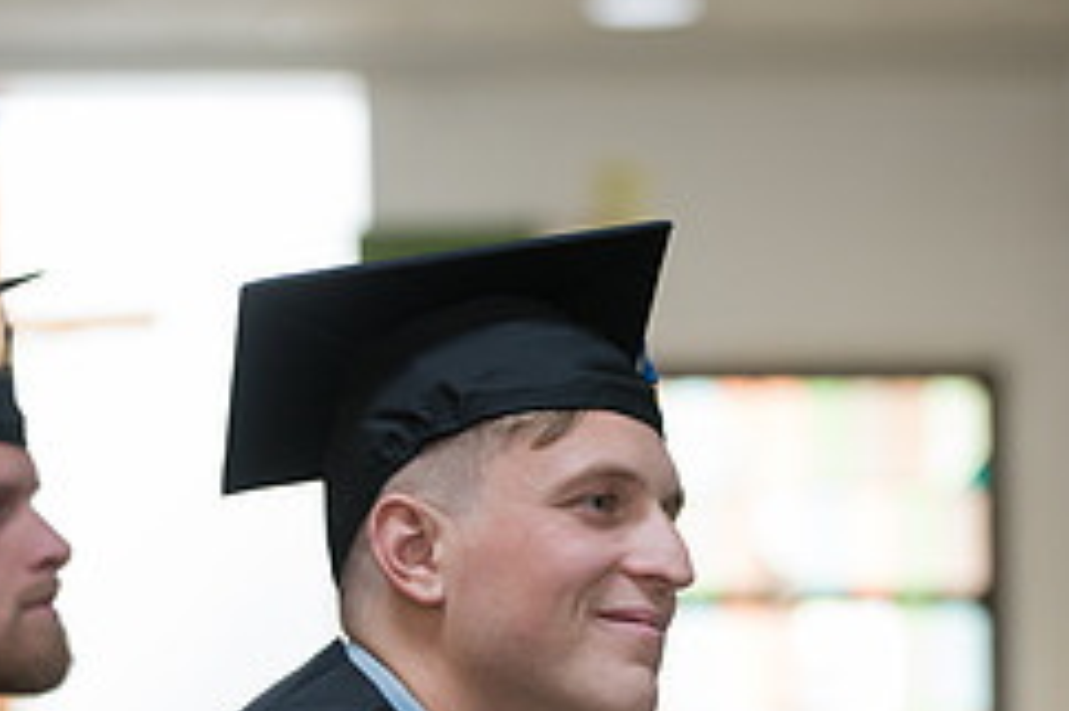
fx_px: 5519
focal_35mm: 186
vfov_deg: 7.3
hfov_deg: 11.1
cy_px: 976
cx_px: 592
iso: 2500
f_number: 3.2
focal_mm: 100
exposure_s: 1/200
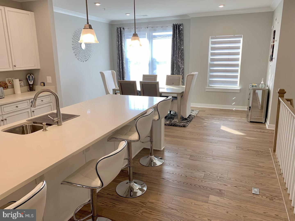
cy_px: 110
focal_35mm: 26
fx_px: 222
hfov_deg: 67.3
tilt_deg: -13.6
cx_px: 148
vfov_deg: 53.1
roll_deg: +0.6
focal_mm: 4.25
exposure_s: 1/120
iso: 50
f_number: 1.8
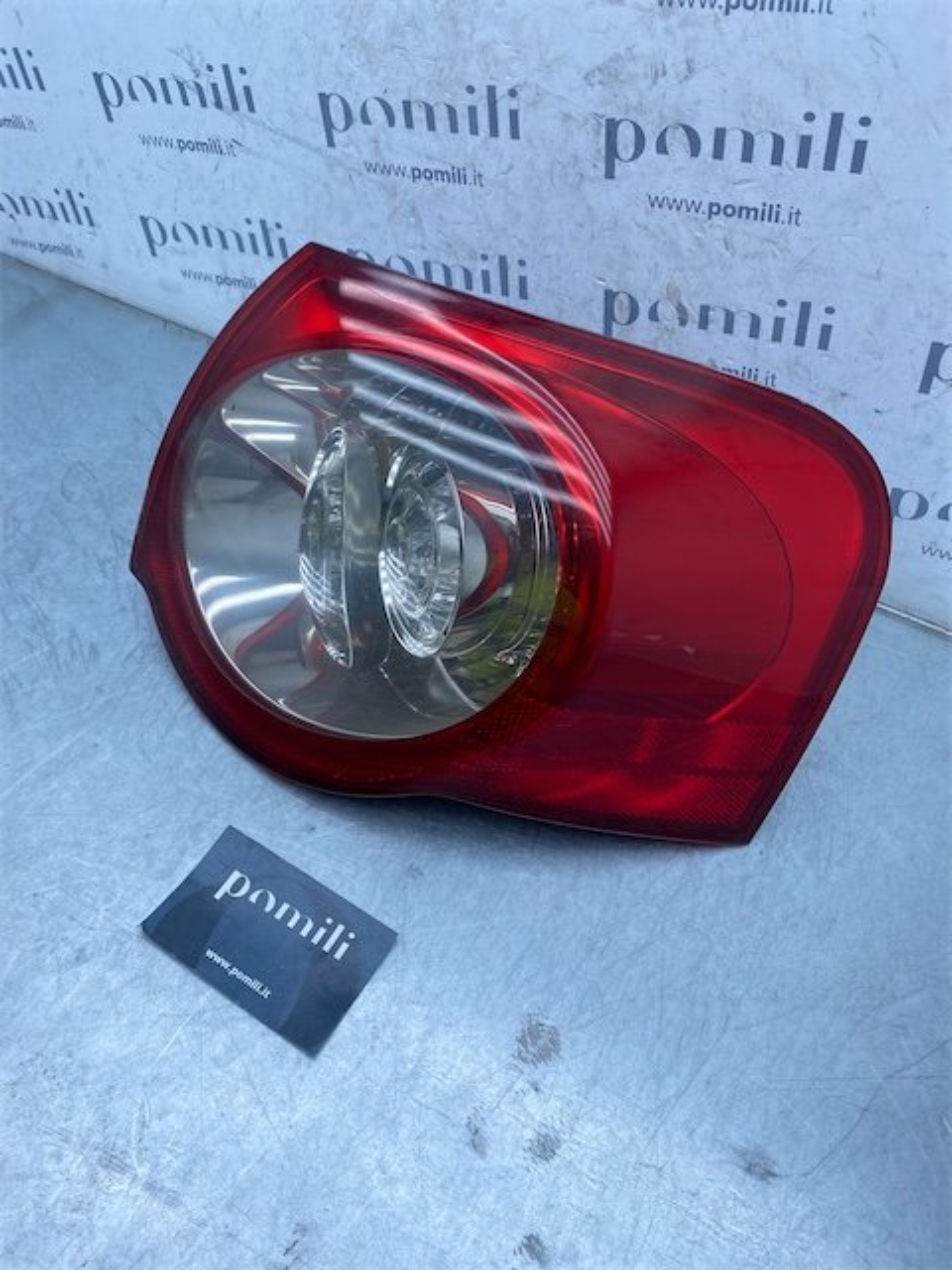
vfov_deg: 67.3
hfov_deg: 53.1
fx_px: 953
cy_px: 635
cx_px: 476
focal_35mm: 26
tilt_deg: -51.6
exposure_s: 1/919
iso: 32
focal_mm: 4.25
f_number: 1.8
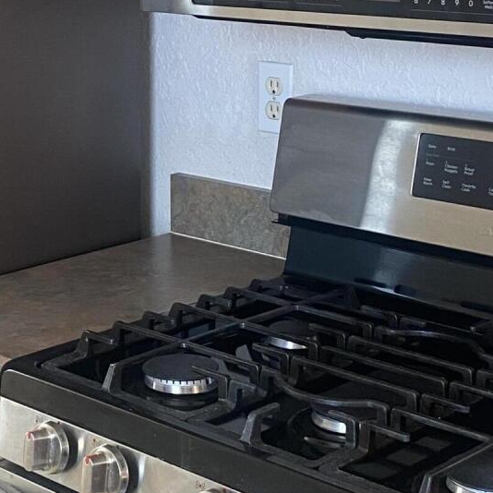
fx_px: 1386
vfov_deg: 20.1
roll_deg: +2.0
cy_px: 144
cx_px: 69
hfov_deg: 19.9
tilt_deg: -9.5
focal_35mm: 86
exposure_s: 1/70
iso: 125
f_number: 1.8
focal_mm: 4.25
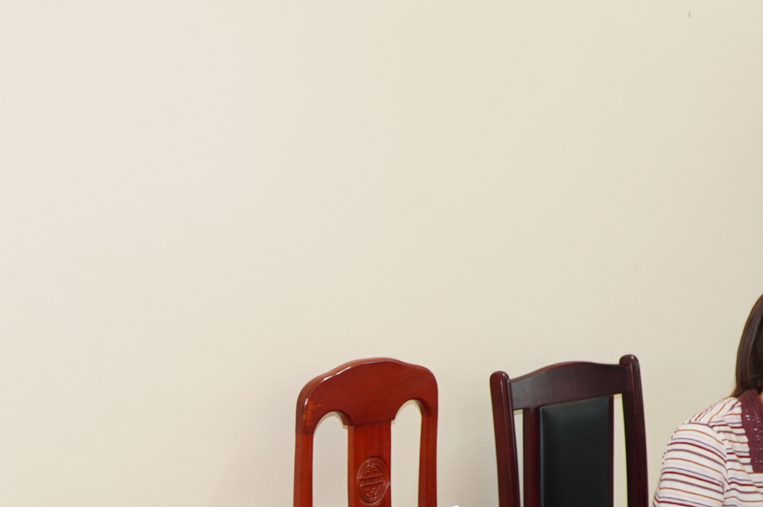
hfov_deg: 26.2
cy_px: 535
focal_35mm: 76
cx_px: 174
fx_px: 1614
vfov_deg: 17.4
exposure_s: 1/60
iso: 250
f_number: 4
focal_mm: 21
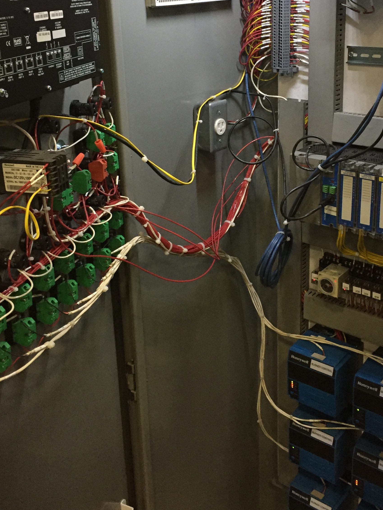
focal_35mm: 42
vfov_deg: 44.2
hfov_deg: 34.3
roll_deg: +1.1
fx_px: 620
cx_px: 225
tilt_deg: -15.6
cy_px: 172
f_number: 2.2
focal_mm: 4.15
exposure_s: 1/30
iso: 200
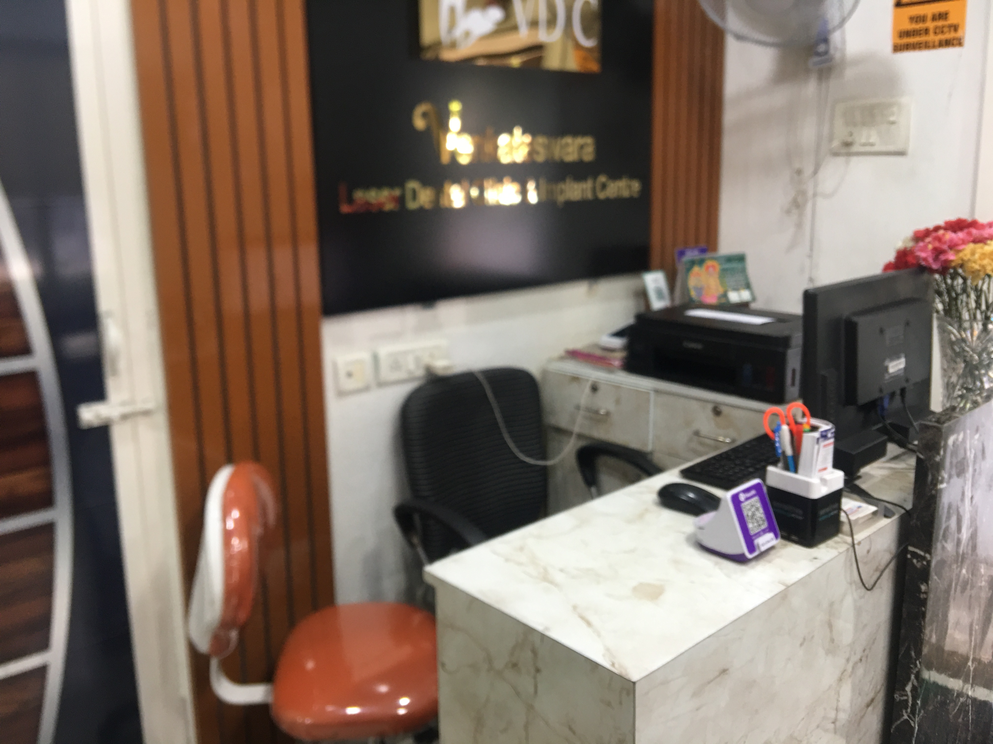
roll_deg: +0.8
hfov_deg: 61.7
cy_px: 372
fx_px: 832
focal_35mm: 29
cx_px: 496
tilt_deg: -9.8
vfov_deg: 48.2
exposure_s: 1/17
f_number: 2.2
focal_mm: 4.15
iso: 40
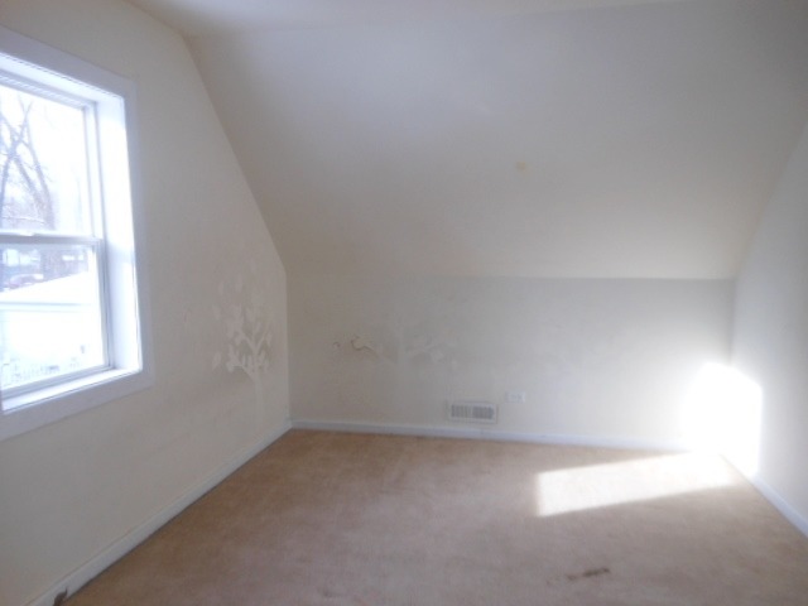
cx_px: 404
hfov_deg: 69.4
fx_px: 584
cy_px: 303
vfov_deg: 54.9
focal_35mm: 25
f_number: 3.2
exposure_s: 1/50
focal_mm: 4.5
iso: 80
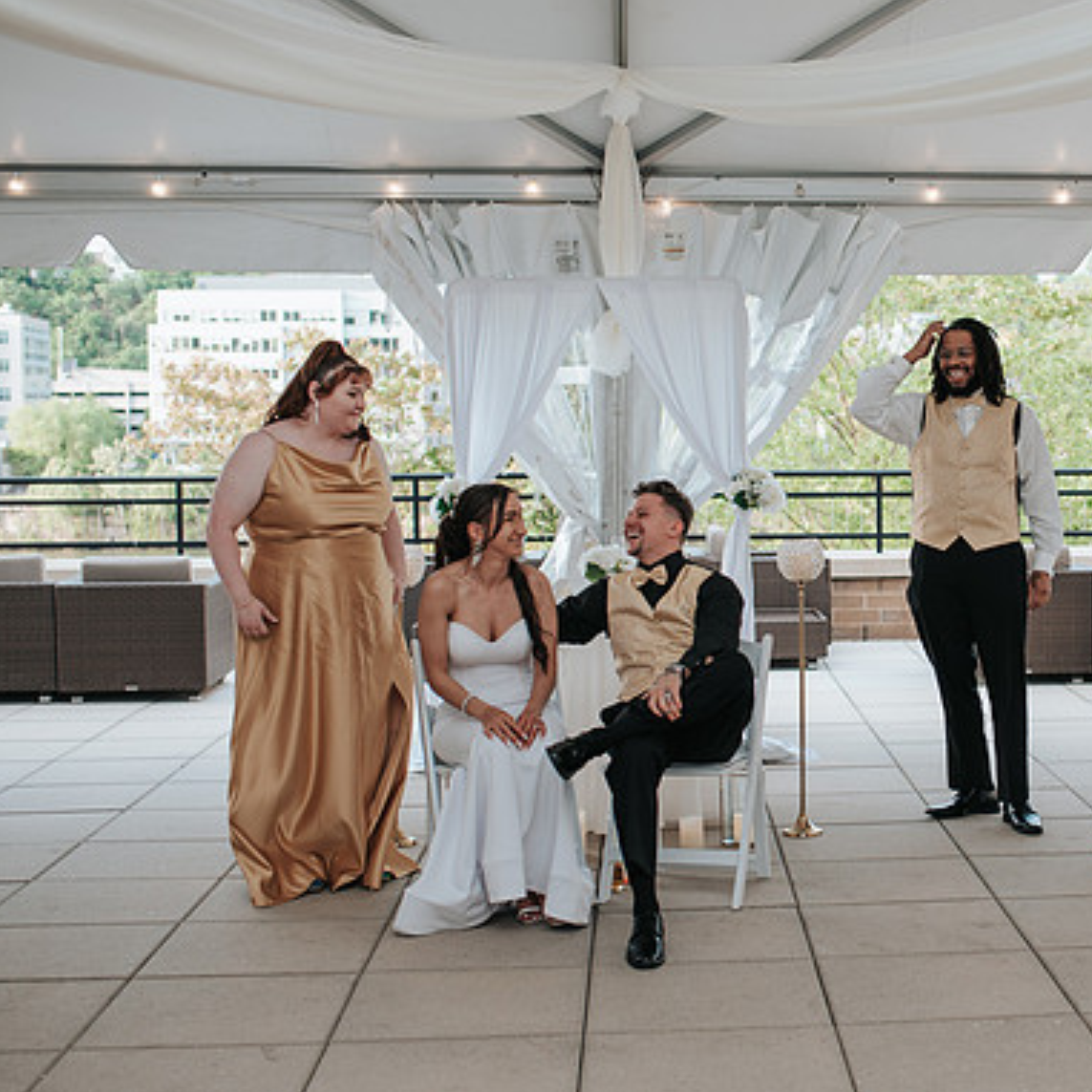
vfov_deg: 29.5
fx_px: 2070
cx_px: 897
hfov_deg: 28.8
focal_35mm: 58
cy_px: 565
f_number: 2.8
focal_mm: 35
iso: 110
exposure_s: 1/160
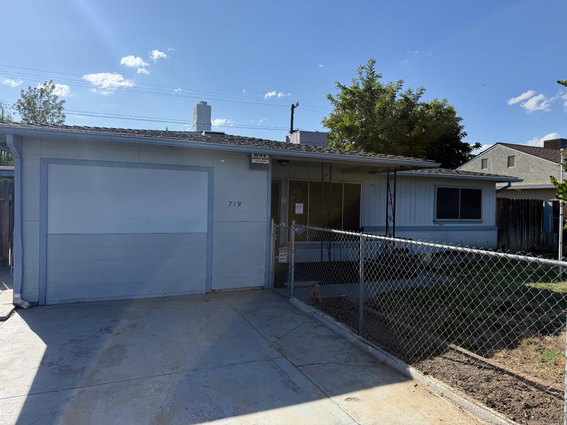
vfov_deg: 56.8
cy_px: 212
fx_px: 393
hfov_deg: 71.6
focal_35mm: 24
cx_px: 284
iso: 100
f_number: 1.78
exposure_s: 1/5714
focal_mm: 6.76
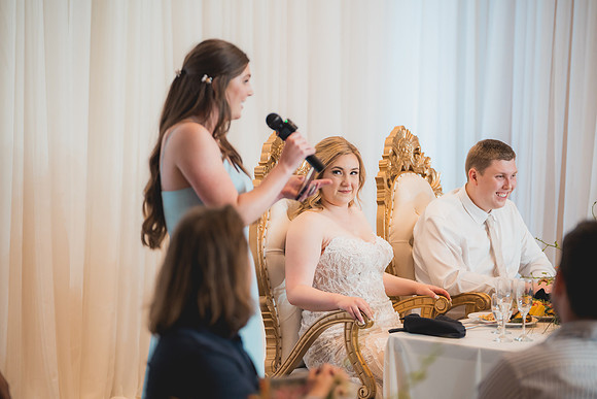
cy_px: 200
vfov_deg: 10.2
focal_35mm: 134
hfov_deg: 15.3
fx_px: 2223
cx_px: 298
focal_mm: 134
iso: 1000
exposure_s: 1/250
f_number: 2.8
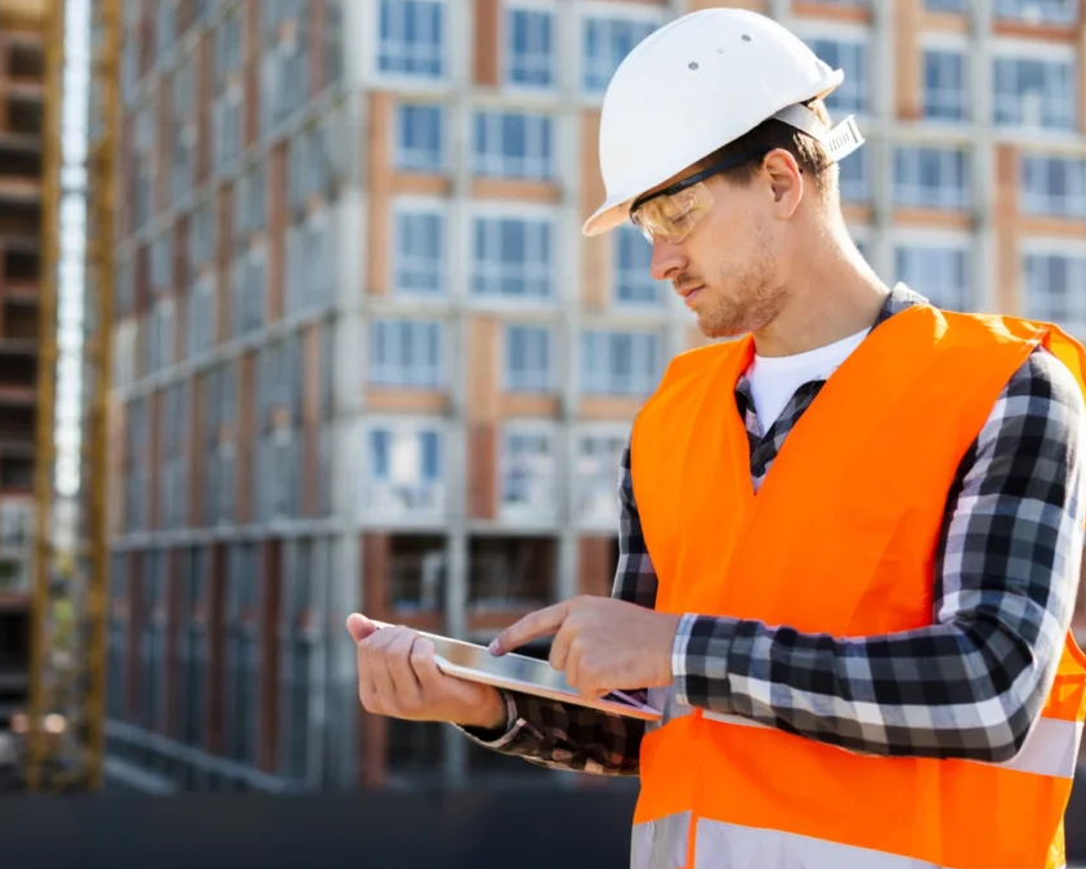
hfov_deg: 33.0
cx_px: 510
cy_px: 436
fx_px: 1832
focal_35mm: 57
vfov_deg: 26.7
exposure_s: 1/500
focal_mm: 50
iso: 250
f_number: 2.8
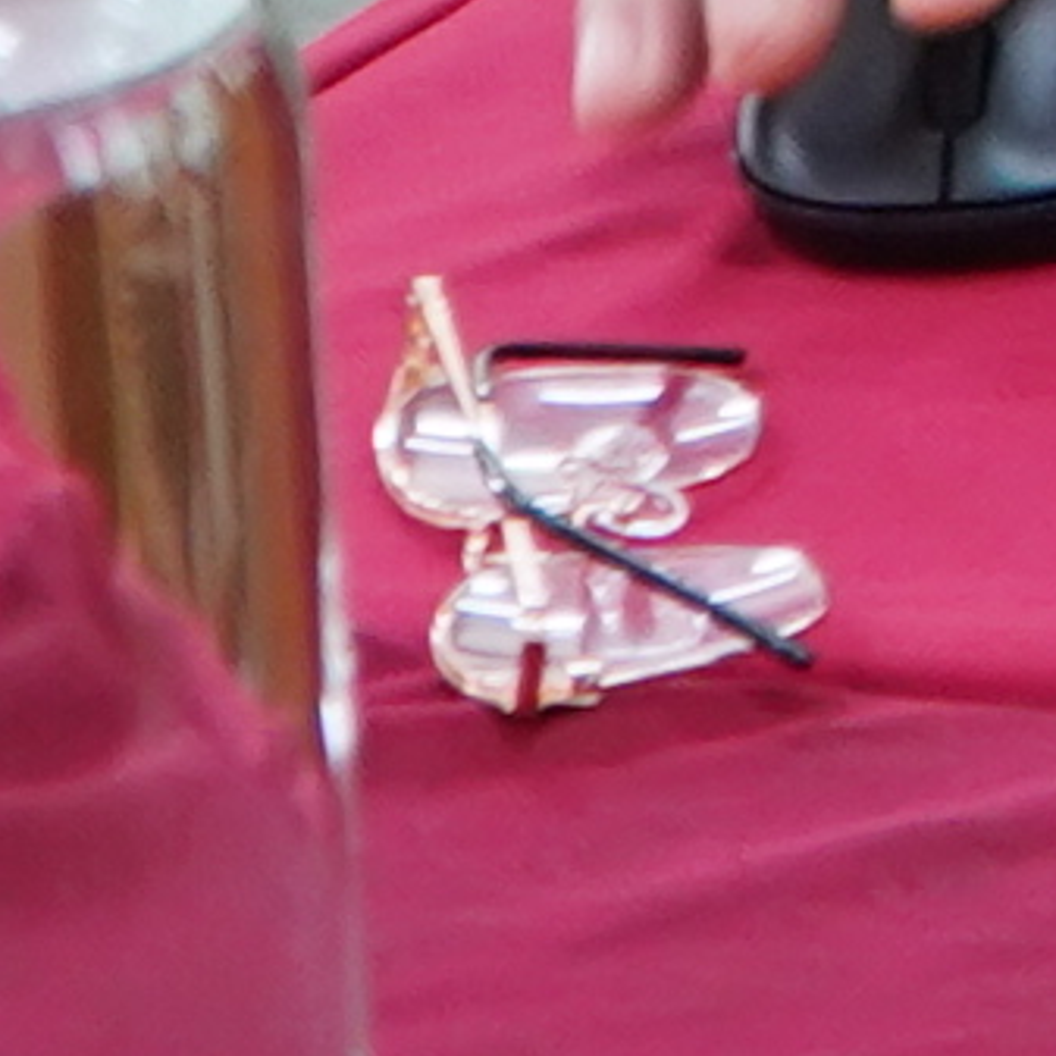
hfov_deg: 4.8
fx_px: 10630
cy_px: -2394
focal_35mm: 308
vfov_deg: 5.3
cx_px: 5208
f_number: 4
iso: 1000
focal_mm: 21
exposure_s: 1/40
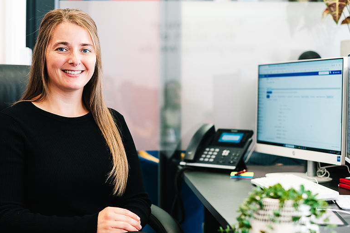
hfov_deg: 30.0
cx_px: 145
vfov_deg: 20.3
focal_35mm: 67
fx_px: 652
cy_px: 130
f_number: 2
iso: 640
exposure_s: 1/200
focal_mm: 50
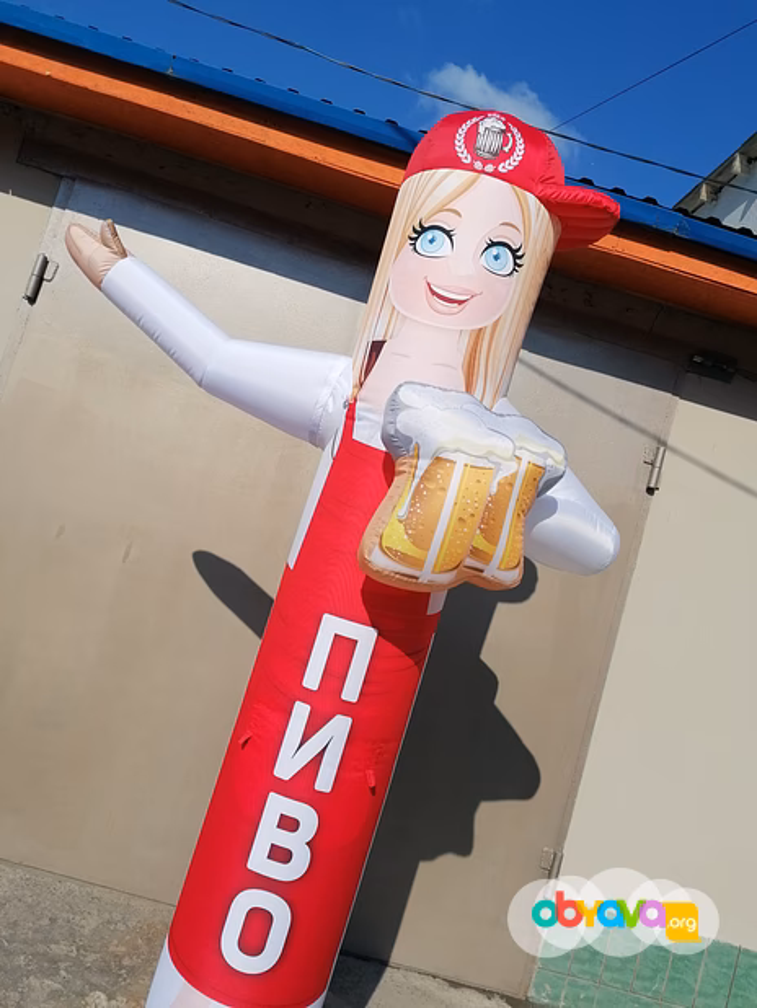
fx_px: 787
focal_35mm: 27
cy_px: 504
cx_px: 378
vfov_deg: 65.3
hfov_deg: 51.4
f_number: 1.8
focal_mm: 4.75
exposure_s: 1/2801
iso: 50
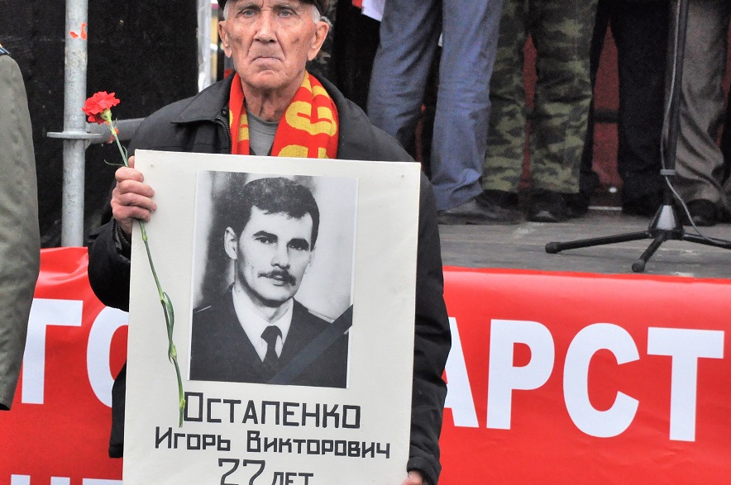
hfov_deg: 12.5
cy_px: 241
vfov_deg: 8.4
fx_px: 3320
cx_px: 237
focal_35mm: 164
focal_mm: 75
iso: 1250
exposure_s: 1/500
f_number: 5.3
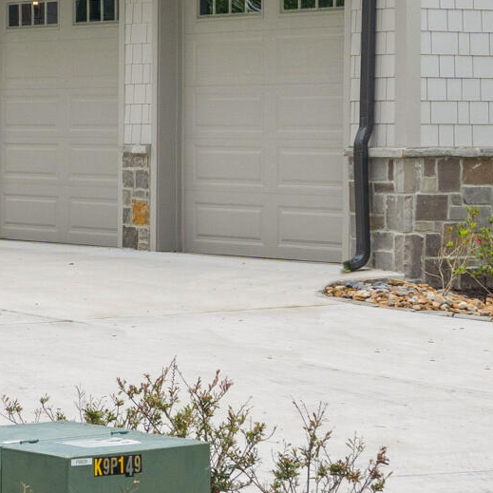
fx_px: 2771
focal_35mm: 172
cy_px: 65
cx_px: -115
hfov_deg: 10.0
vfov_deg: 10.1
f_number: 7.1
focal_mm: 35
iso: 320
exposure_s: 1/200
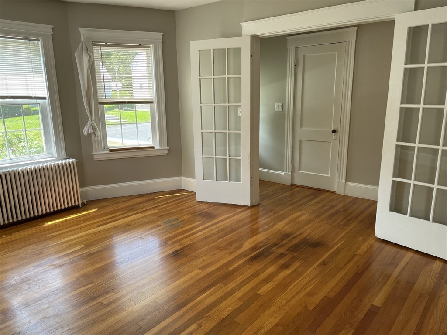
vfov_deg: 53.1
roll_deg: +1.0
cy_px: 168
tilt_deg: -13.8
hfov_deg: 67.3
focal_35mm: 26
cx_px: 224
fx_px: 336
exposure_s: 1/131
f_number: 1.6
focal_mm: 5.1
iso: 64
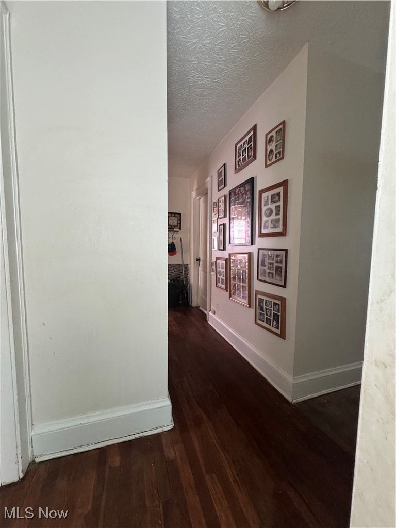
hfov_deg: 85.7
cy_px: 264
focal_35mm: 14
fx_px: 214
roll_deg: -0.1
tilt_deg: -5.5
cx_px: 198
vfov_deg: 102.1
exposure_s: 1/60
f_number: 2.2
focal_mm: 2.22
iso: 320
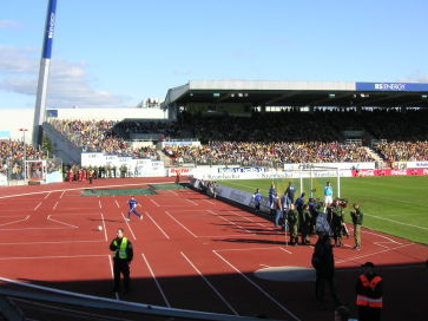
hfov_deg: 37.5
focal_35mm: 51
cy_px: 173
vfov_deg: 28.5
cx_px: 205
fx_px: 630
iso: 50
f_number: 2.8
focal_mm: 6.1
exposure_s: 1/1000
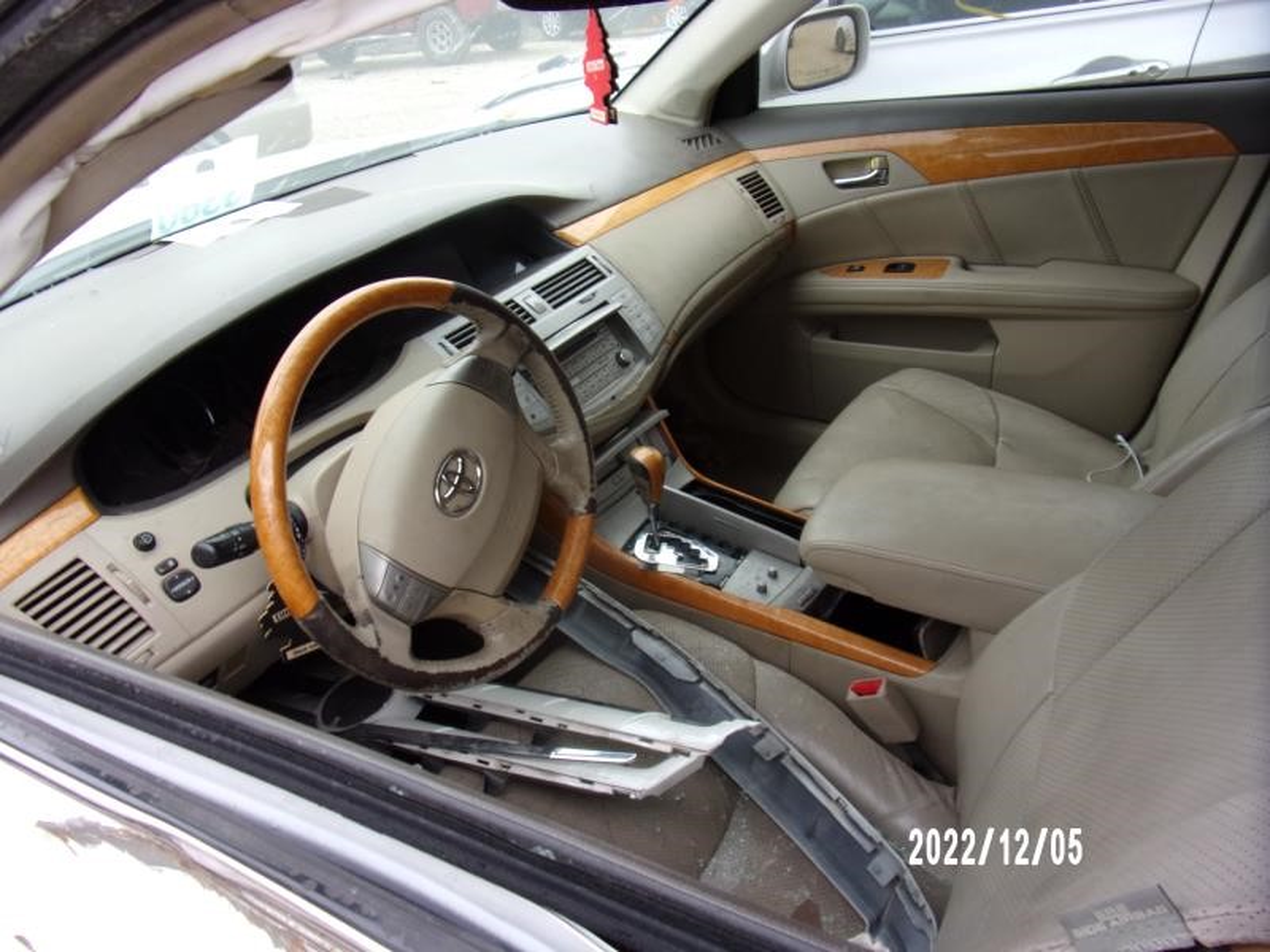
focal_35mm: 24
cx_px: 635
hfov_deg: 71.6
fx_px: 881
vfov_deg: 56.8
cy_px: 476
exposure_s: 1/85
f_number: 3.3
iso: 80
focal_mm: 4.3
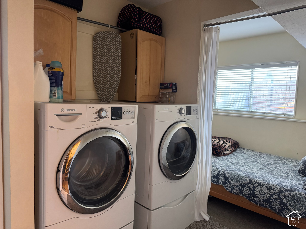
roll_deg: -1.9
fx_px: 212
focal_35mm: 24
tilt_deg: -5.3
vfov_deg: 56.8
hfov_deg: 71.6
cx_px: 153
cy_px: 114
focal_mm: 6.76
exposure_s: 1/60
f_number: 1.78
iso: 400
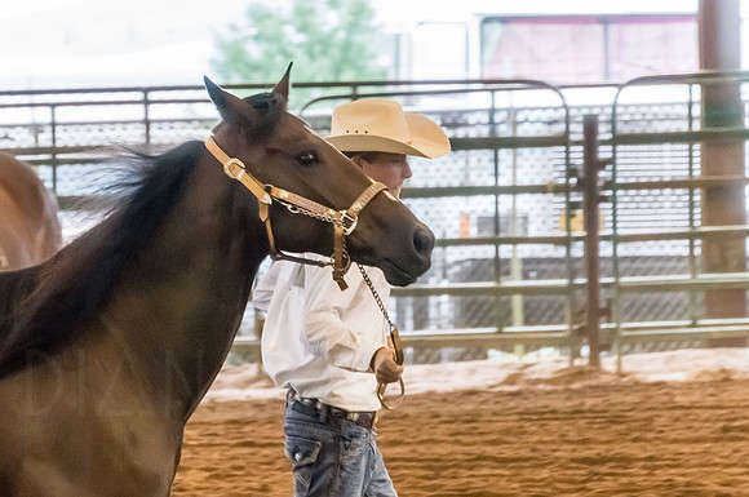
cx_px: 273
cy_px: 273
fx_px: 5808
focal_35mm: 280
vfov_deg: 4.9
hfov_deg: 7.4
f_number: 6.3
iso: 3200
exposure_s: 1/160
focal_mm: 140
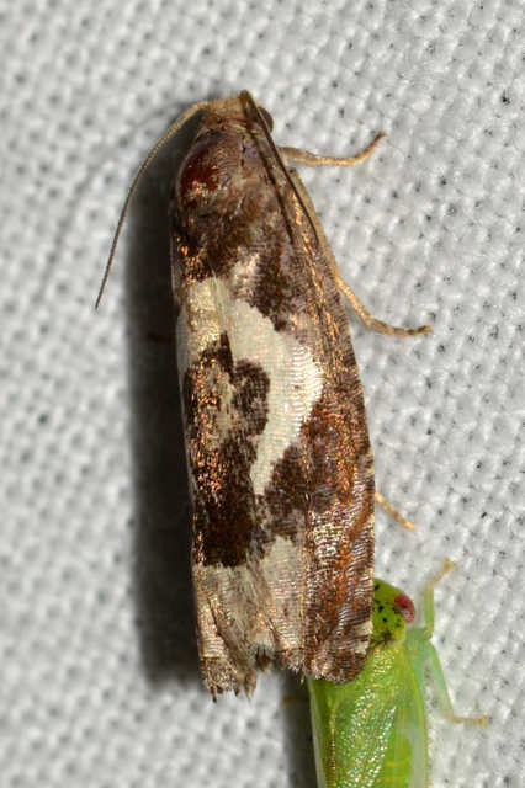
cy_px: 394
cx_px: 262
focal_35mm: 150
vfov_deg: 13.7
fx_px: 3285
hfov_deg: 9.1
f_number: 20
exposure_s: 1/200
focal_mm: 100
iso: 100
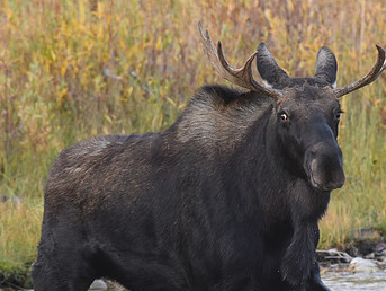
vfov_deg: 1.8
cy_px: 206
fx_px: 9064
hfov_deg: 2.4
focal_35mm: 812
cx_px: 218
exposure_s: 1/200
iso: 2000
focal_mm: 500
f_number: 7.1
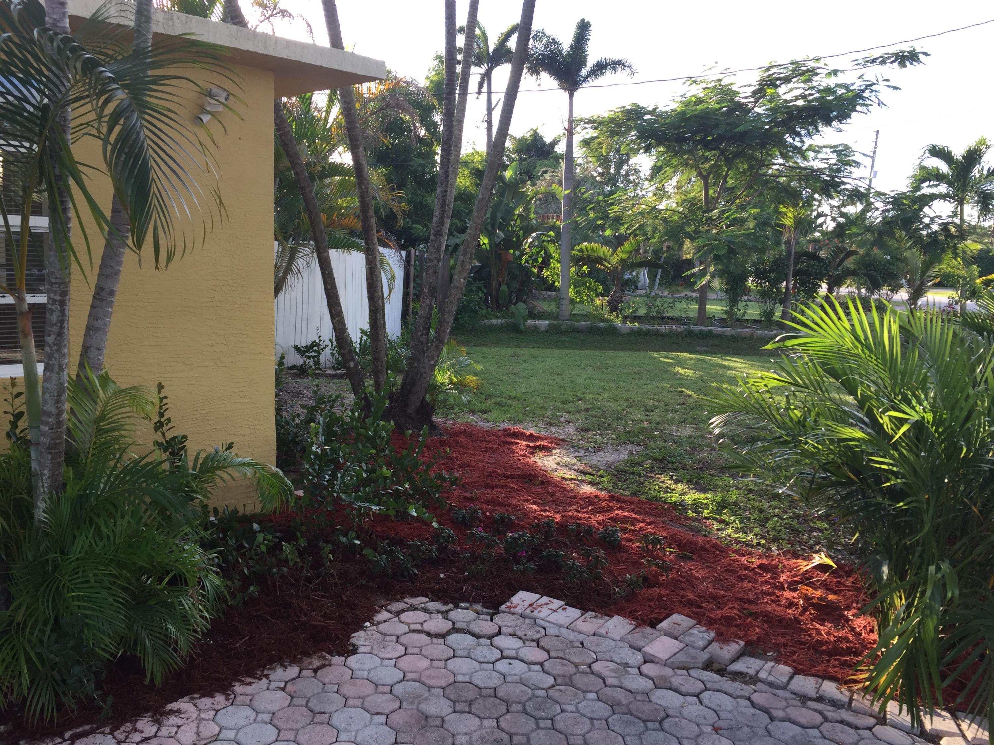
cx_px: 497
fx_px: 833
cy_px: 372
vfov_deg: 48.2
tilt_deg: -8.7
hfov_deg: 61.7
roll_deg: -1.4
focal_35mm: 29
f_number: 2.2
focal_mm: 4.15
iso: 32
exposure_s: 1/221
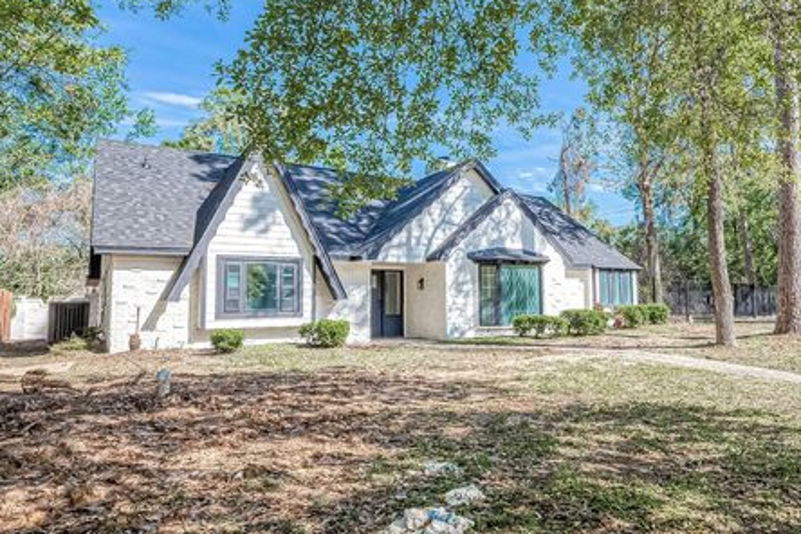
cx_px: 377
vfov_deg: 67.3
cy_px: 252
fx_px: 400
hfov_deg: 89.9
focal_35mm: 18
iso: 320
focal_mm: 16
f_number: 14
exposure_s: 1/320
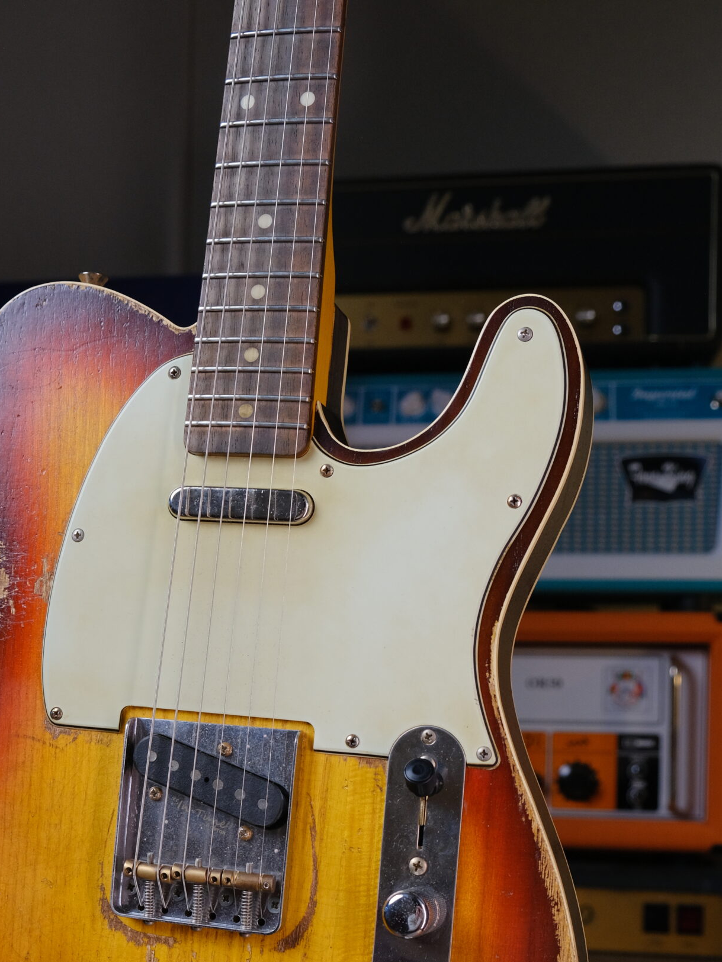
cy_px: 705
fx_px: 1474
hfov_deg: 27.3
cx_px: 224
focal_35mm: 53
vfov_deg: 35.5
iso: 800
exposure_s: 1/180
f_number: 4
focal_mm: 23.3
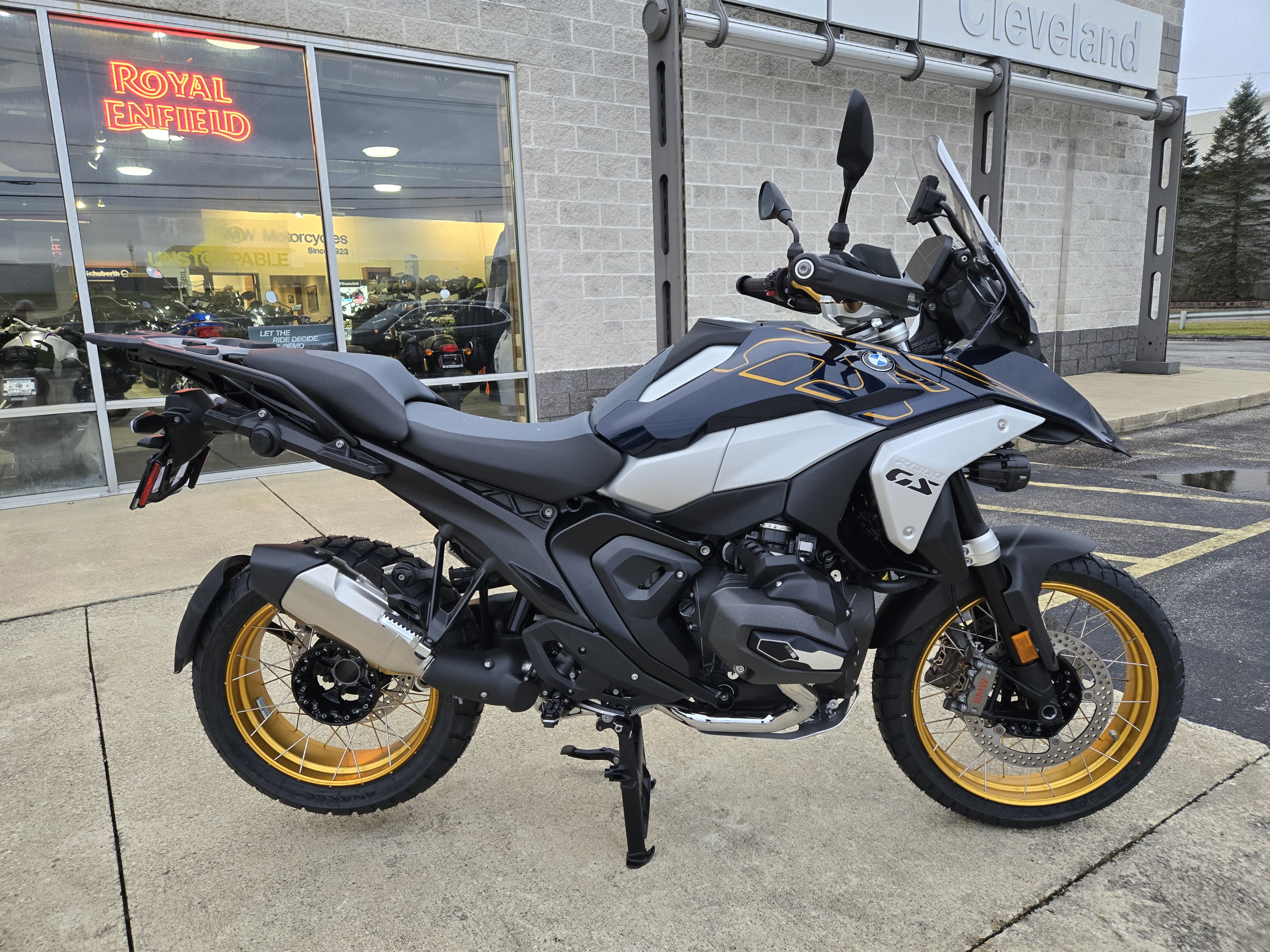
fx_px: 844
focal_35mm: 23
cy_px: 476
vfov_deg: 58.9
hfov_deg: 73.9
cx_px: 635
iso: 250
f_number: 1.8
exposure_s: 1/120
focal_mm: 5.4
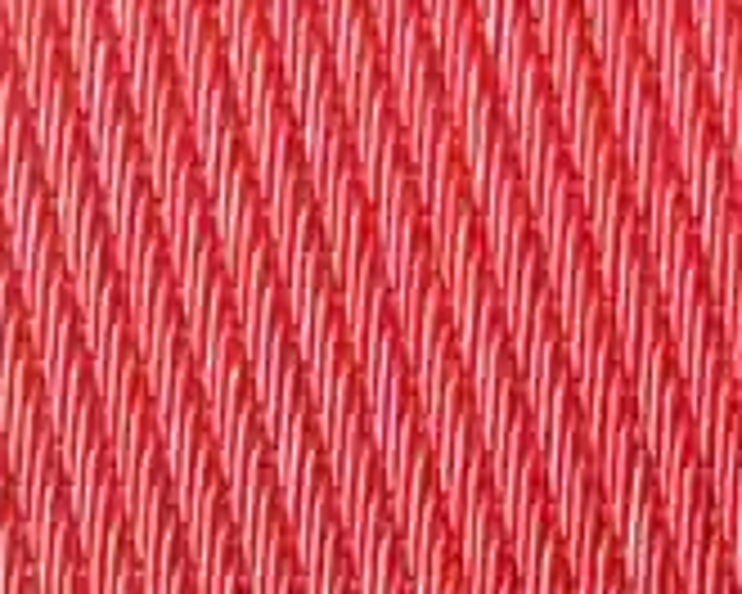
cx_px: 1448
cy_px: -428
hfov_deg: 8.8
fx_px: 4546
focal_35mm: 207
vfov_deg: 7.3
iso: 64
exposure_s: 1/24
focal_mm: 4.28
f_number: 2.4
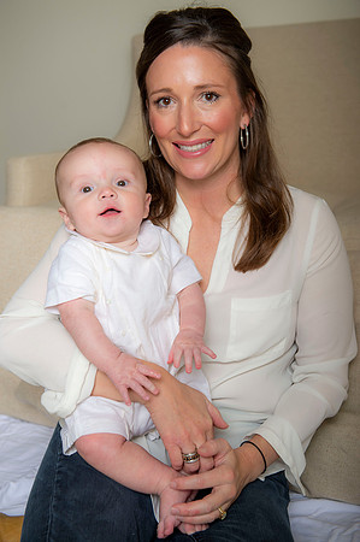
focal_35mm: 52
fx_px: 782
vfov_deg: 38.2
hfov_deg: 25.9
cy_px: 271
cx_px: 180
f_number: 5
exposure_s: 1/200
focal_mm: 52
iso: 200
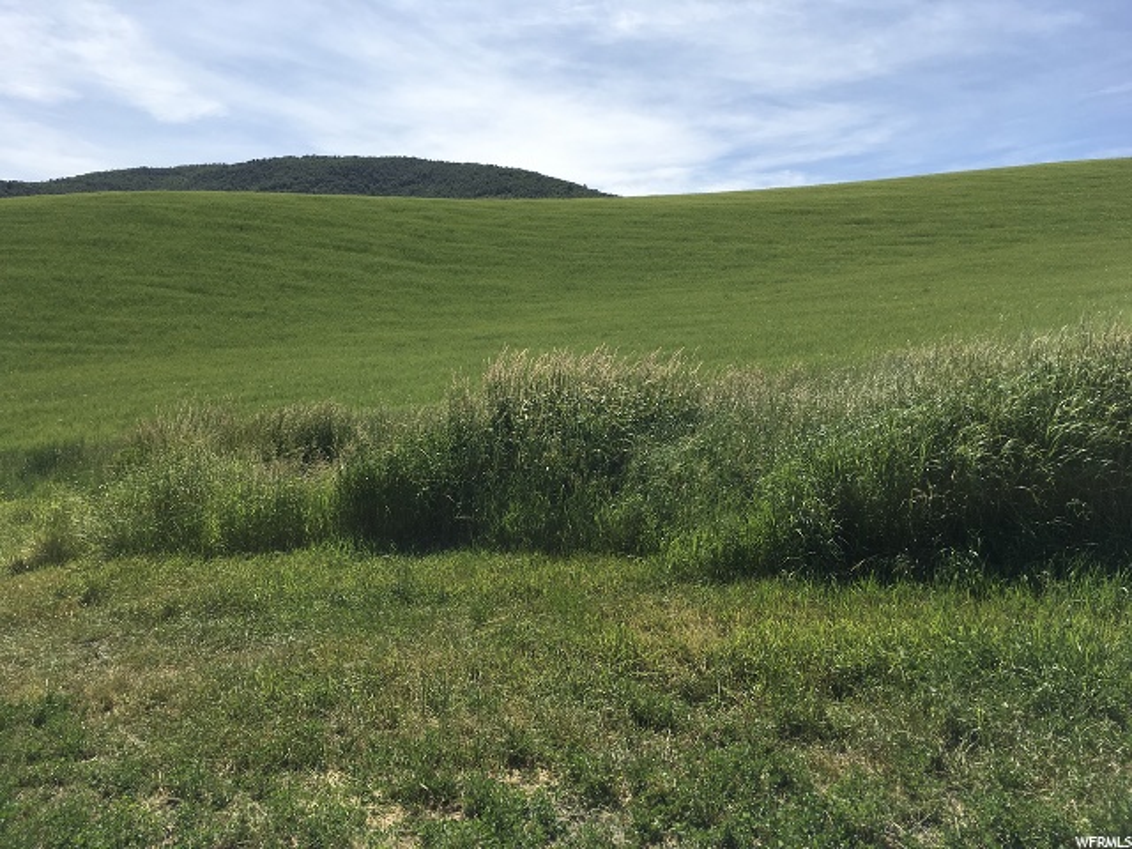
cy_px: 424
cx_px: 566
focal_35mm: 29
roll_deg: +1.2
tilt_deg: -2.2
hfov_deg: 61.7
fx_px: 948
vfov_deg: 48.2
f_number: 2.2
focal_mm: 4.15
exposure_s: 1/2564
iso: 25
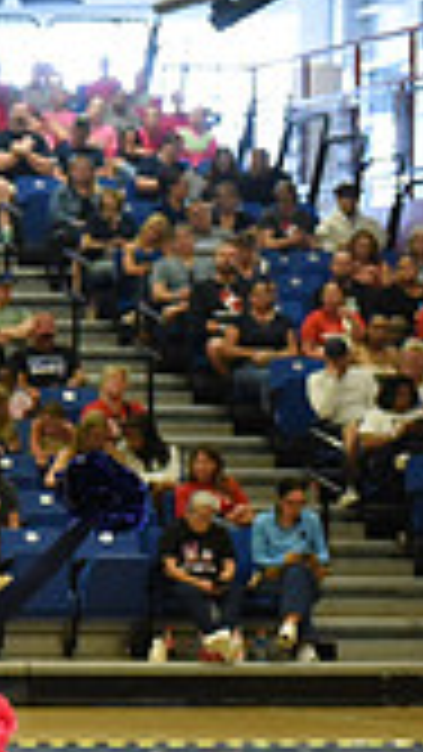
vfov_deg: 9.5
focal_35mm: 226
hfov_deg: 5.1
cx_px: -873
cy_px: 633
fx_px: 4504
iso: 8000
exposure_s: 1/1000
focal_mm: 62
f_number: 2.8
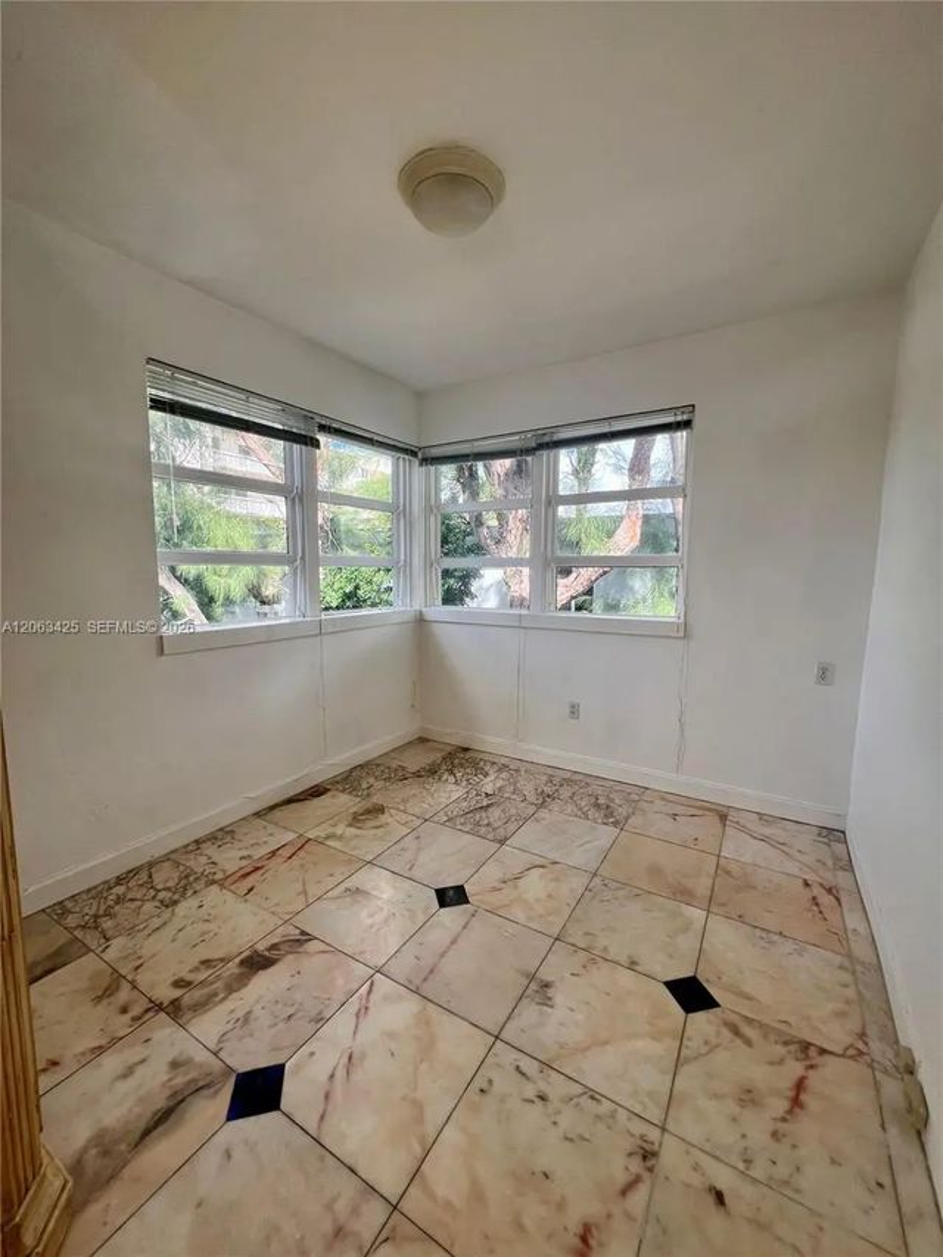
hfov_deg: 89.9
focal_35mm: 13
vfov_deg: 106.2
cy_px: 628
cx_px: 472
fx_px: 472
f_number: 1.8
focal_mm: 1.57
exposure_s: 1/201
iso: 32
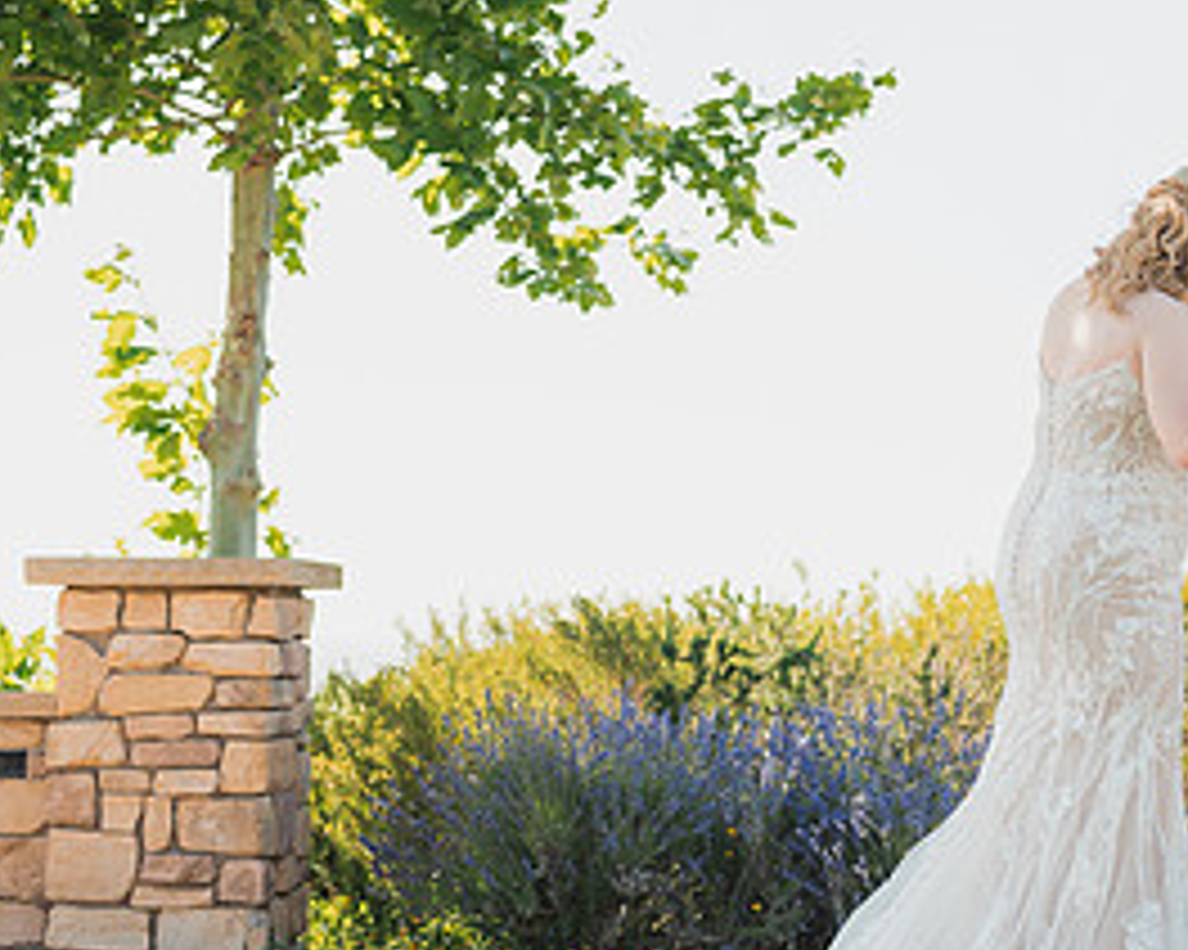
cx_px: 914
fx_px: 3620
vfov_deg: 14.9
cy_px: 394
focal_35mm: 103
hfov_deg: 18.5
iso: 125
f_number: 1.8
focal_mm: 50
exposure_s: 1/2000
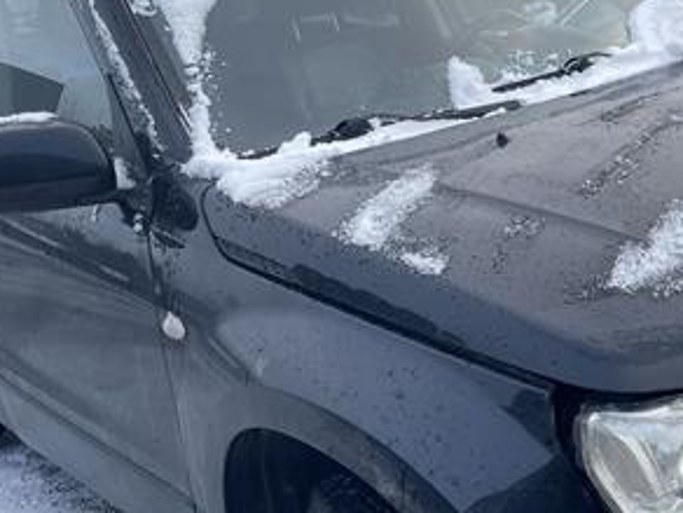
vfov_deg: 25.6
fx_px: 1125
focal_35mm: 57
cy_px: 312
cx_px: 508
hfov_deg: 33.2
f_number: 1.6
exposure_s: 1/332
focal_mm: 4.2
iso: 32
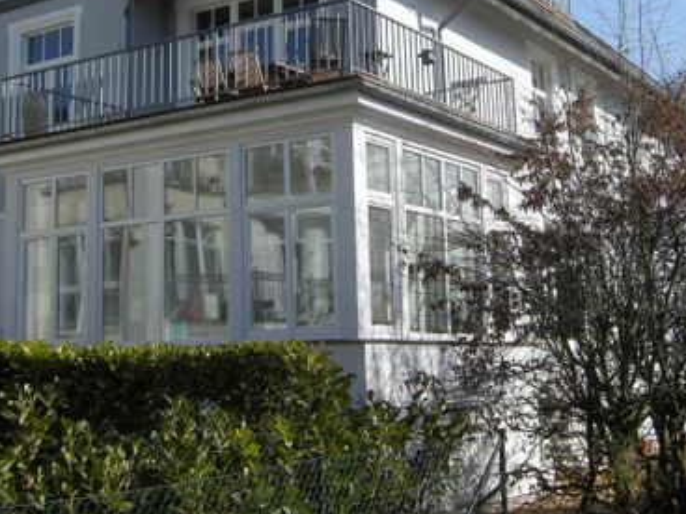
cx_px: 336
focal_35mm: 57
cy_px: 104
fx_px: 1130
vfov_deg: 25.2
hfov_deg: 33.8
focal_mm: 7.5
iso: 64
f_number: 5.4
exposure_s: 1/270
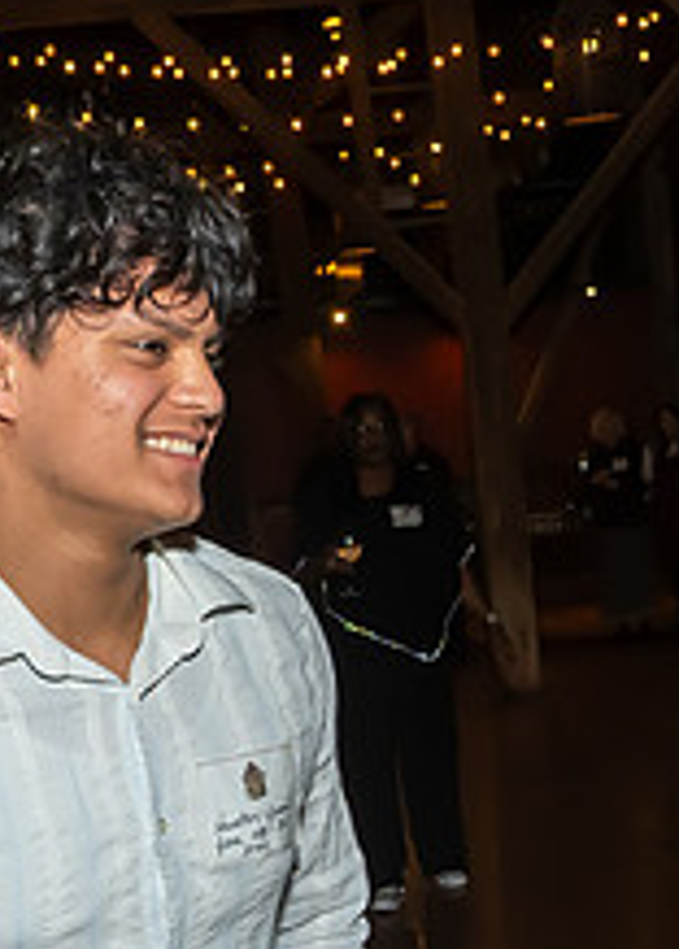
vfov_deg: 22.7
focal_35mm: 84
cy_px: 962
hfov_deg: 17.0
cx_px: 416
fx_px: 2265
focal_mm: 17
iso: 640
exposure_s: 1/250
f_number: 8
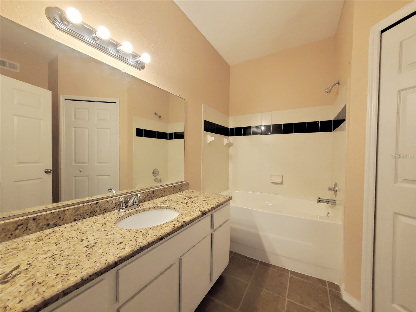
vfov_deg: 89.9
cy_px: 156
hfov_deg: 106.2
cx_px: 208
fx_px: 156
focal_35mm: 13
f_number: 2.2
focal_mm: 1.8
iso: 200
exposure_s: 1/59
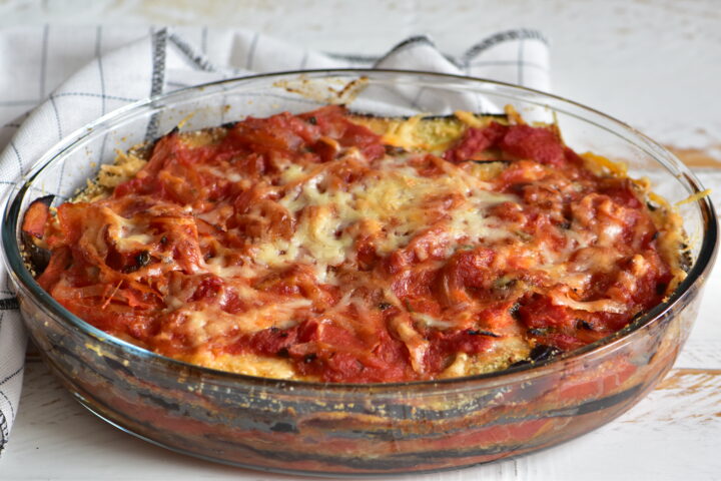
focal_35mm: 158
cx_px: 360
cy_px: 240
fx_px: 3154
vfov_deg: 8.7
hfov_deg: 13.0
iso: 400
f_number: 5
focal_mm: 105
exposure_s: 1/6
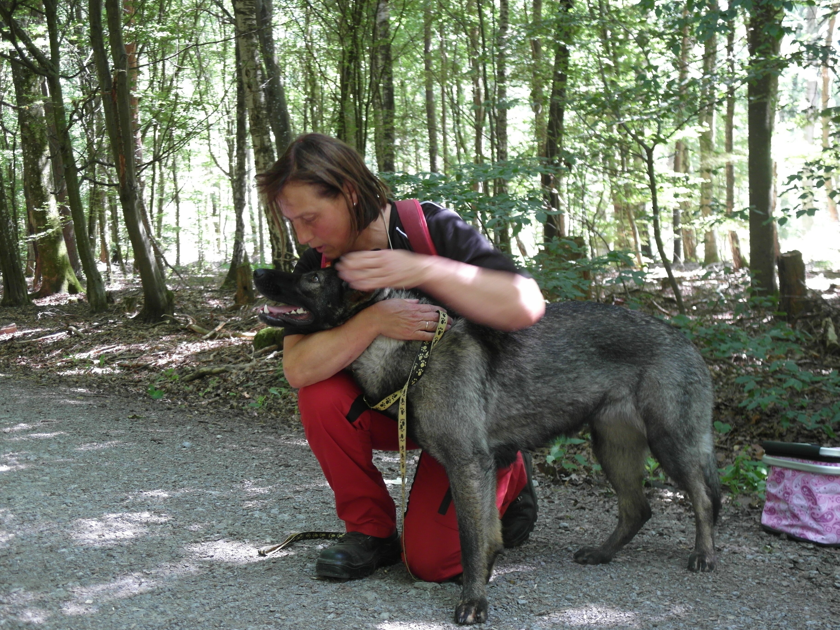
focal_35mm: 36
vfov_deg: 39.7
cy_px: 315
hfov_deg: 51.4
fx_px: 874
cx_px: 420
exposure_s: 1/45
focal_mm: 7.8
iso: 200
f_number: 2.2
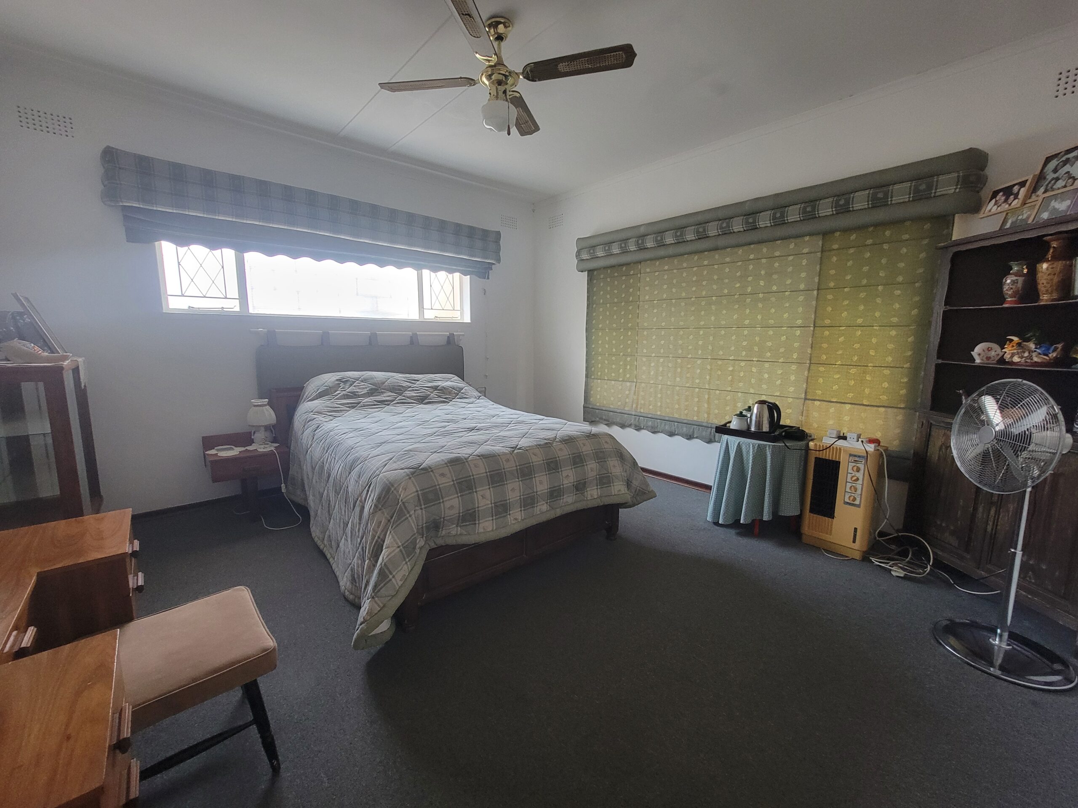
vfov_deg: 89.9
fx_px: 405
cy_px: 404
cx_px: 539
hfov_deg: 106.2
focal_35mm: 13
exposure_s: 1/33
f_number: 2.2
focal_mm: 2.2
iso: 400
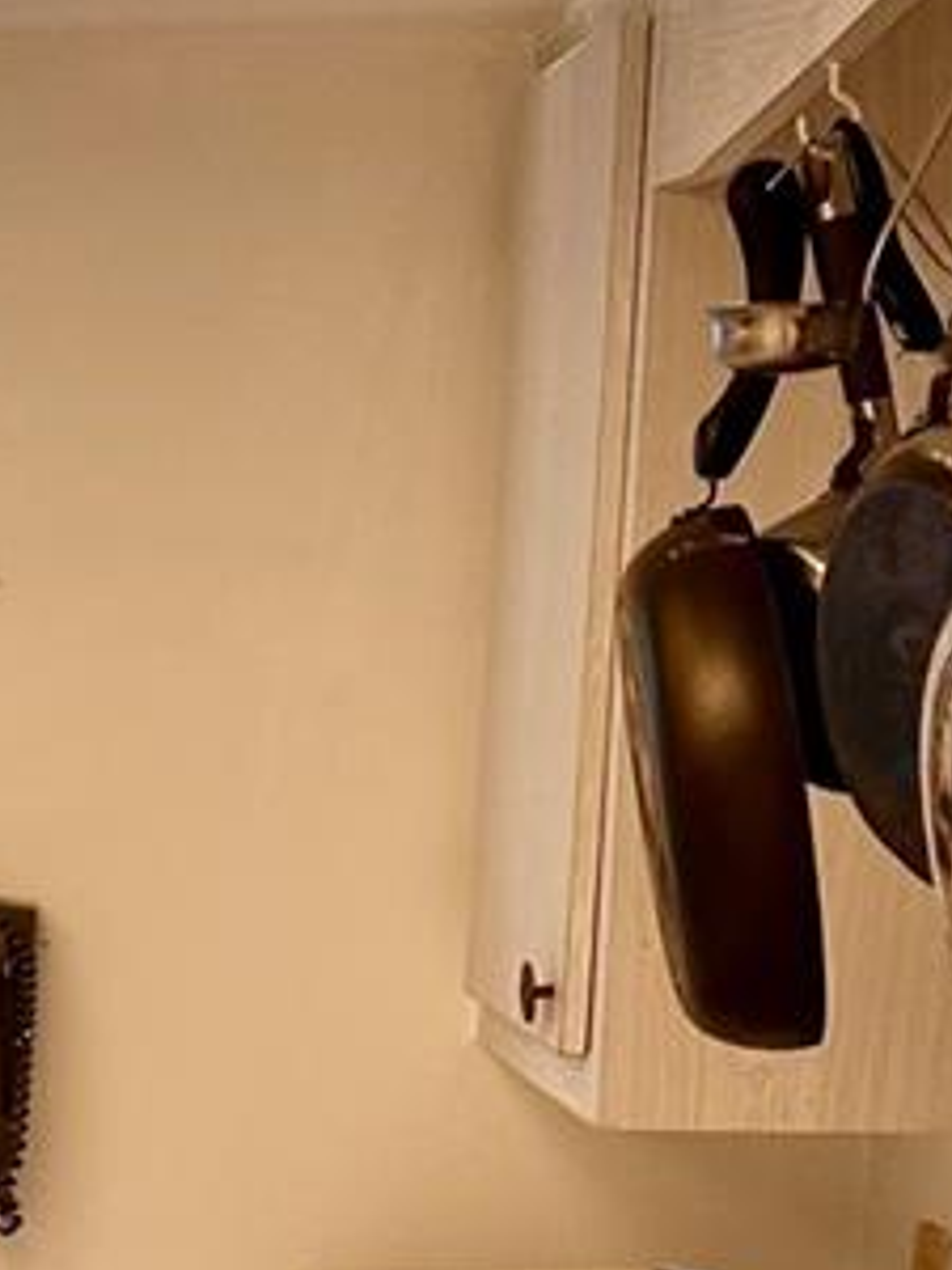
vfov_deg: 19.8
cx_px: -448
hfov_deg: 14.4
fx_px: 3520
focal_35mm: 96
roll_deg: +1.2
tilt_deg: -11.0
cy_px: 1283
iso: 125
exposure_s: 1/60
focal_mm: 6.86
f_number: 1.78
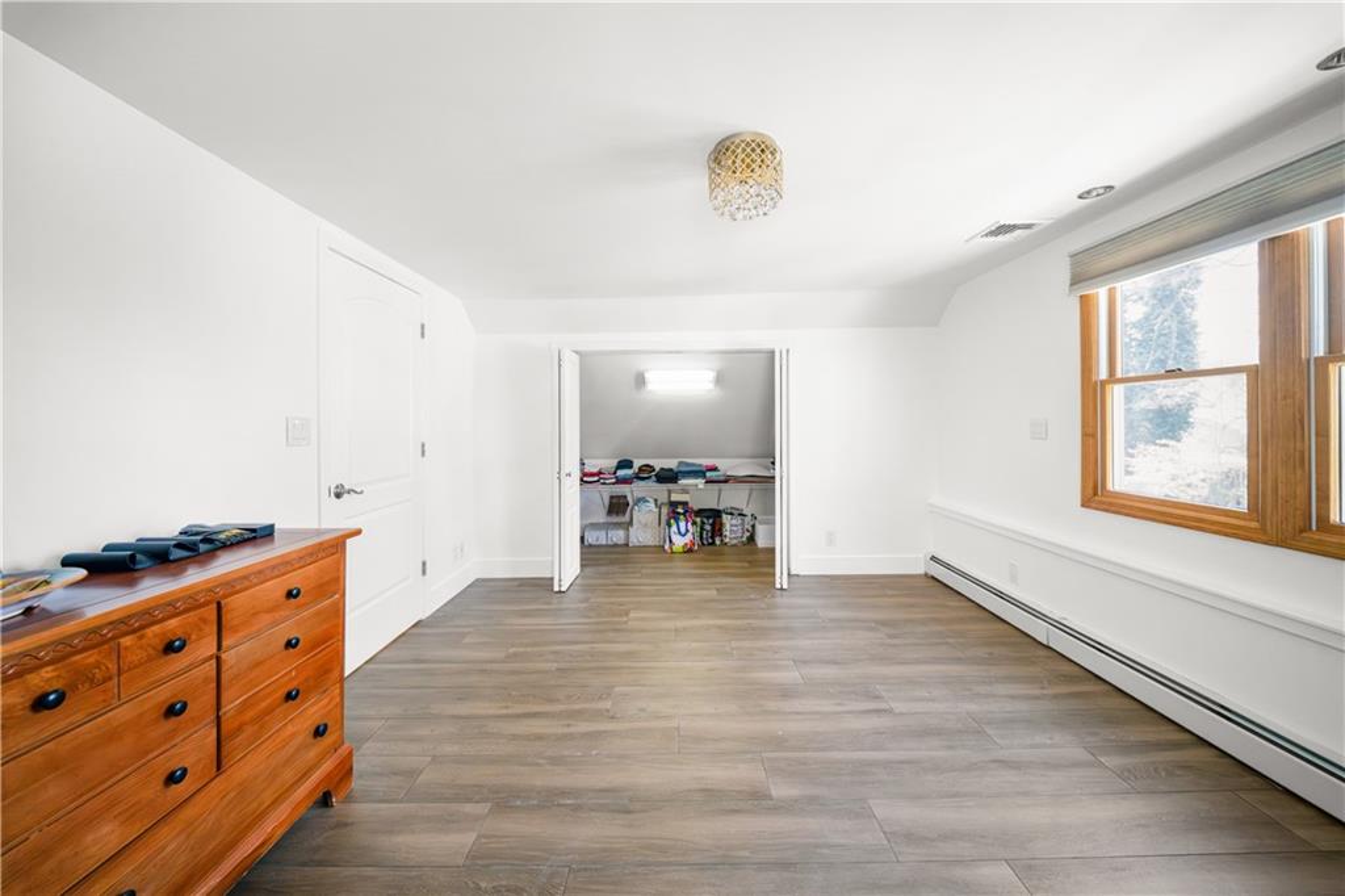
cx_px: 672
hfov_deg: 112.6
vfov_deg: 90.0
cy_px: 448
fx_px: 448
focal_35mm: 12
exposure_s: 1/320
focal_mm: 12
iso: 6400
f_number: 4.5
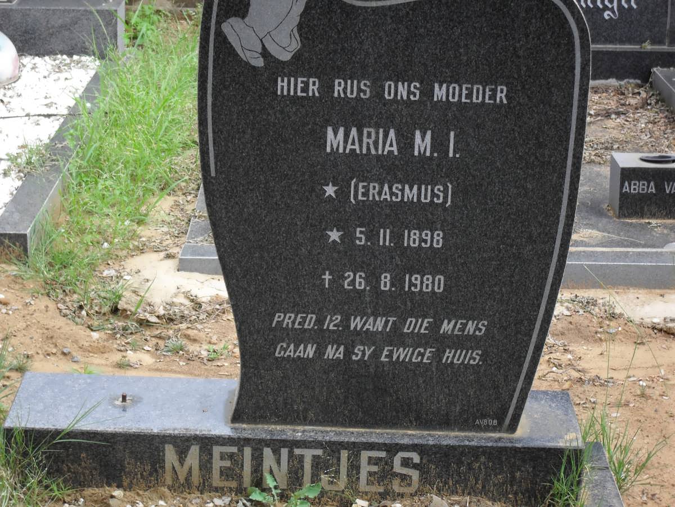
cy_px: 254
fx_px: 1735
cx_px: 338
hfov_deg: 22.0
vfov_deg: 16.6
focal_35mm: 89
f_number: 5.5
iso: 100
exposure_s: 1/60
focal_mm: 15.7
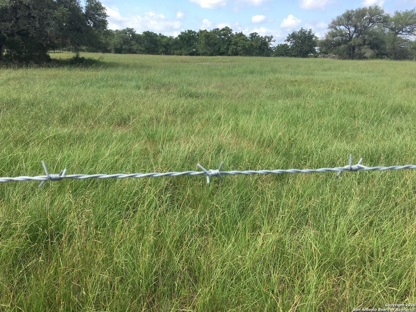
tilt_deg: -15.3
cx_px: 208
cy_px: 156
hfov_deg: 61.7
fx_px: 349
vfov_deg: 48.2
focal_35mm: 29
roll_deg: -1.5
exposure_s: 1/680
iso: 25
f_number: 2.2
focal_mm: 4.15
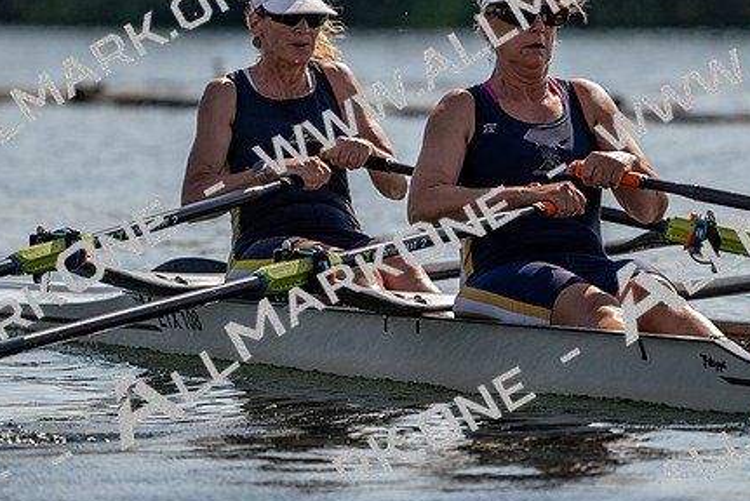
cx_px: 468
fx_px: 8922
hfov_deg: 4.8
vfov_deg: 3.2
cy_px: 180
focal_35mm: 428
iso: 125
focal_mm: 318
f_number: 6.3
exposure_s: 1/1600
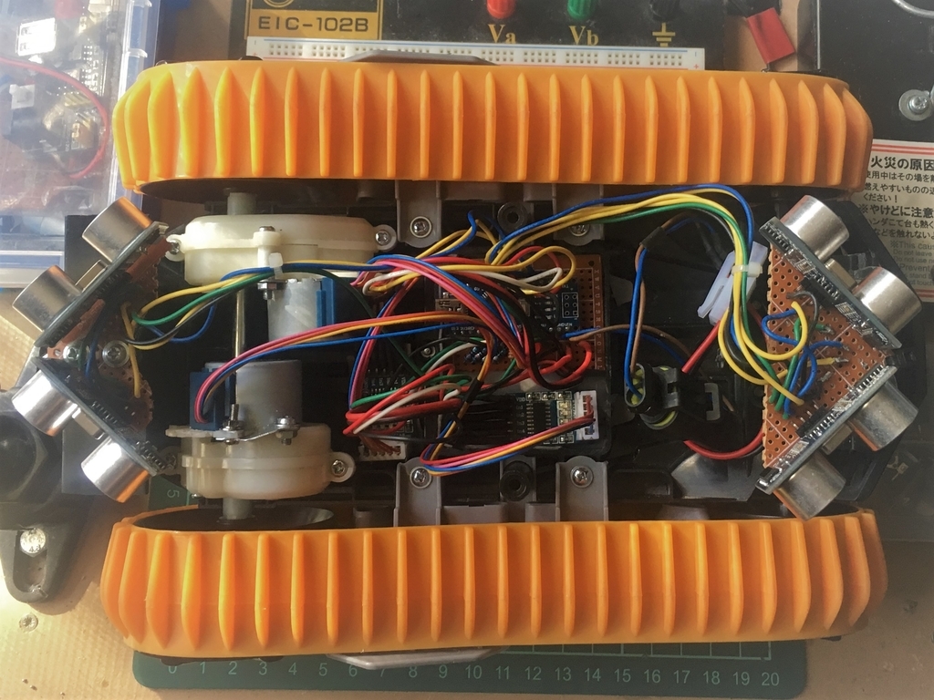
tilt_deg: -77.4
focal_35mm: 29
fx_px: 782
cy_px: 350
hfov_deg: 61.7
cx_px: 467
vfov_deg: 48.2
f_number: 2.2
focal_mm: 4.15
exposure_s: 1/30
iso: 80
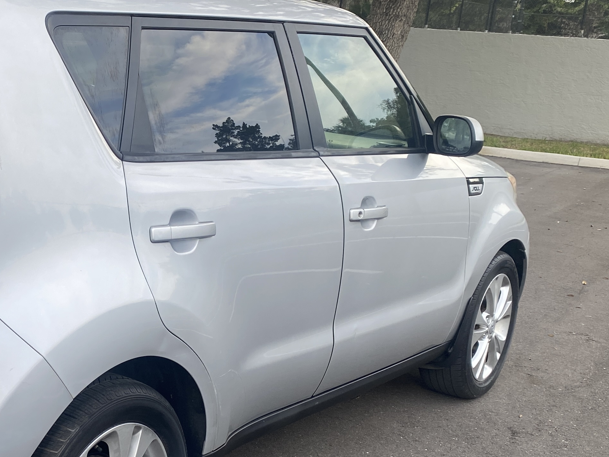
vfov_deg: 26.4
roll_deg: -3.3
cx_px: 88
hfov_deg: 33.5
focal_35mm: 55
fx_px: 968
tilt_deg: -15.1
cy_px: 296
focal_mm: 4.25
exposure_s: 1/604
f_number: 1.8
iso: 32
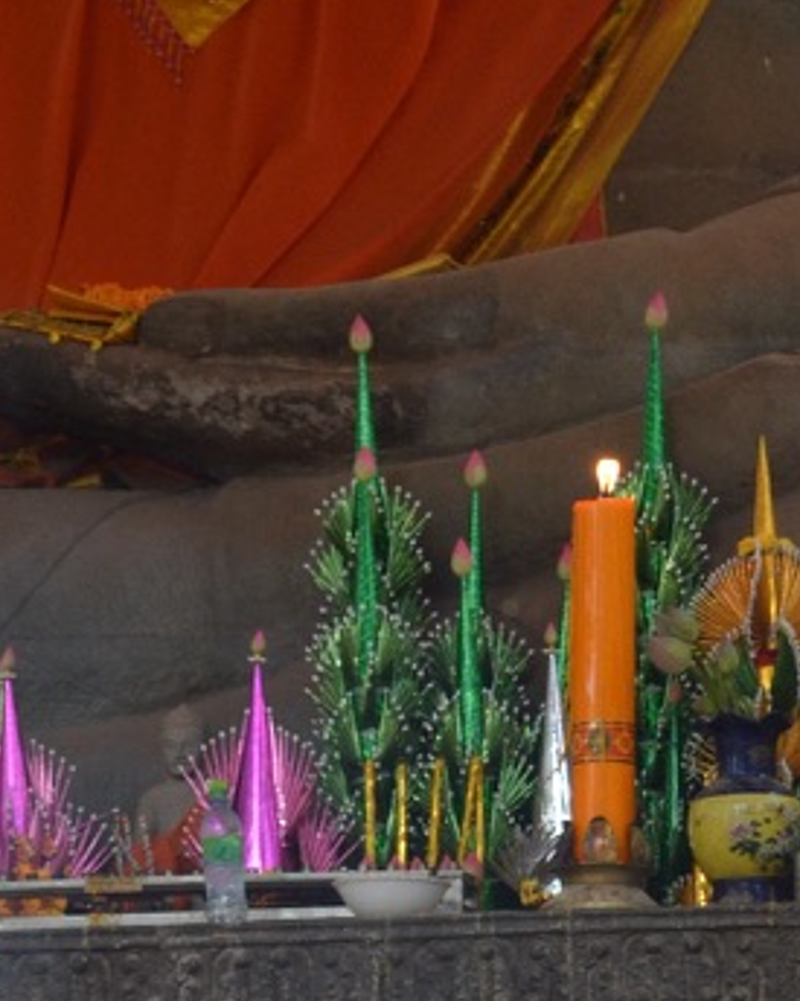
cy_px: 768
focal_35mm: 244
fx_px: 7239
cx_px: 692
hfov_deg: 6.3
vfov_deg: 7.9
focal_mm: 55
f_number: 4.5
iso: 800
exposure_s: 1/100
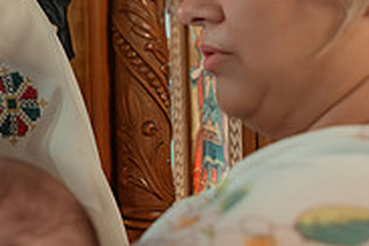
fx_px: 892
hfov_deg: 21.1
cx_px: -116
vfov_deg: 15.4
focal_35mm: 87
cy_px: 0
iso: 2000
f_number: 3.5
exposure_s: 1/1250
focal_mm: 24
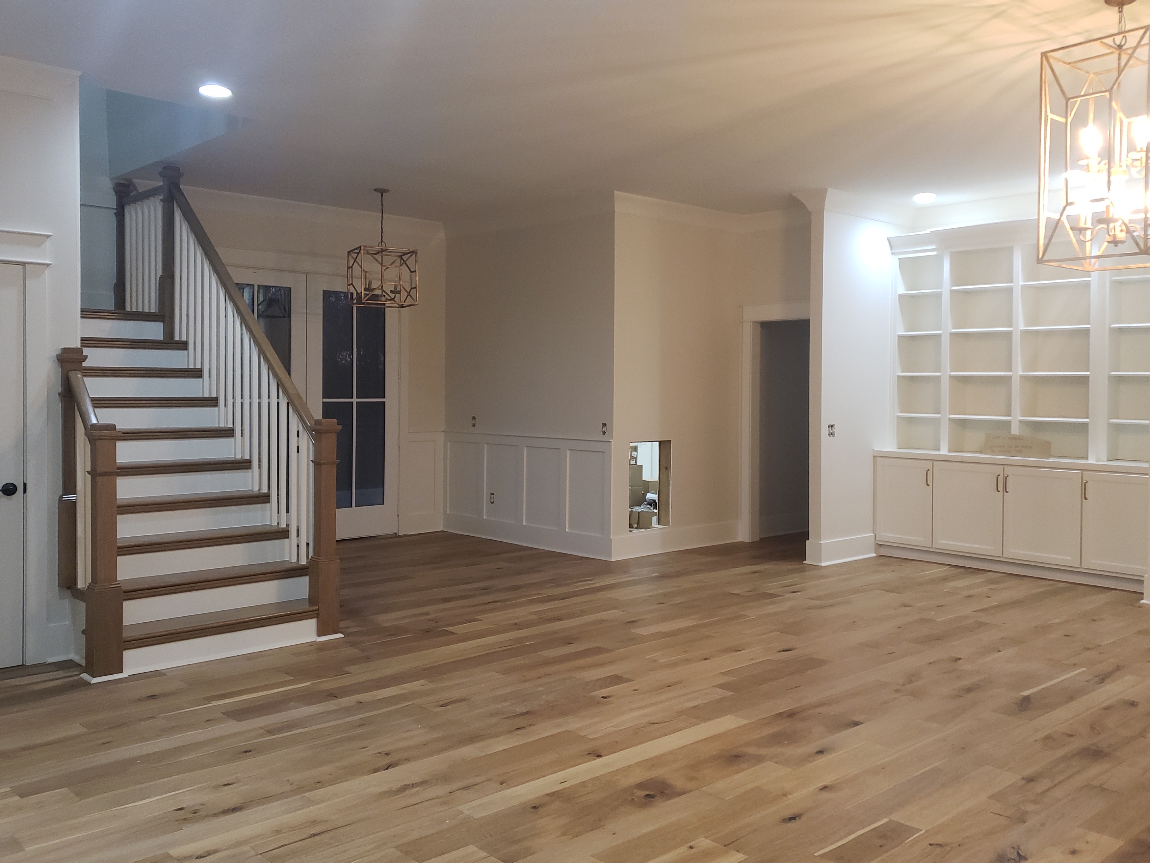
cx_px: 633
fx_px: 997
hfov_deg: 59.8
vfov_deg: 46.8
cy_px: 406
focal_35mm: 30
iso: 250
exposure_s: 1/60
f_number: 1.5
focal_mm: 4.3
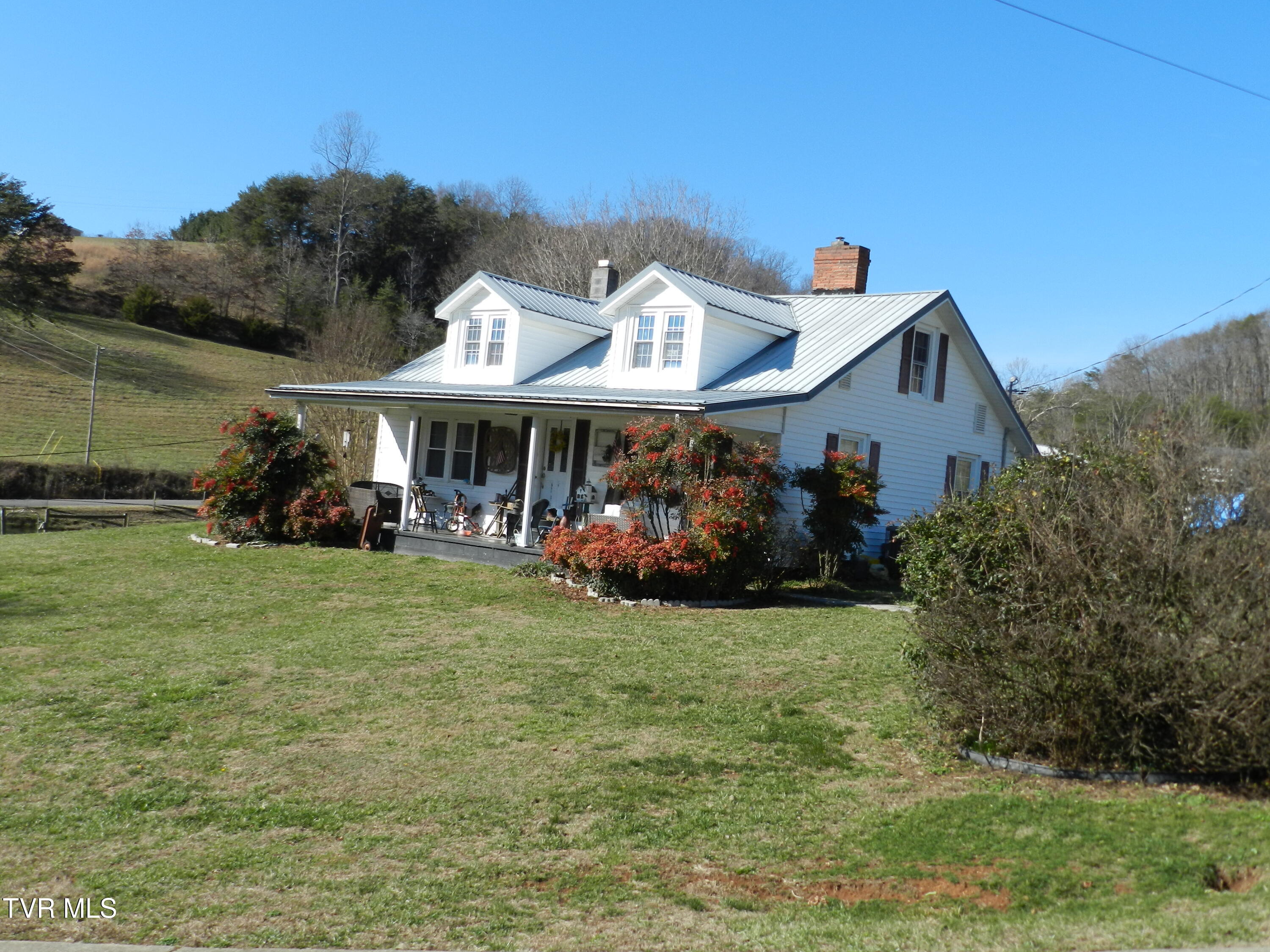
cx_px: 635
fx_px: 1394
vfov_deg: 37.7
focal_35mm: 38
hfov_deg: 49.0
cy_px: 476
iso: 160
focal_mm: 6.7
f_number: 4
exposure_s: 1/1000
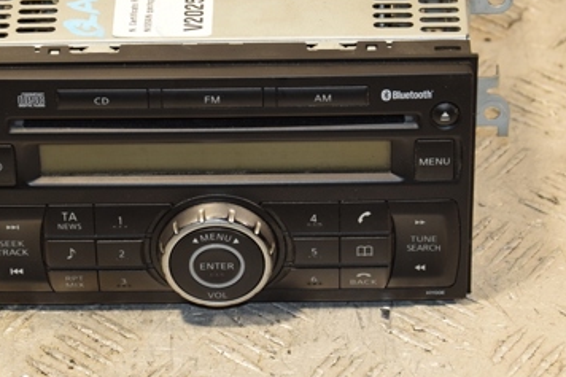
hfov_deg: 11.6
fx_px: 2797
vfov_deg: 7.7
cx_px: 237
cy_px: 73
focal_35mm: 178
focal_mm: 66
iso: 800
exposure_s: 1/200
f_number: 6.3
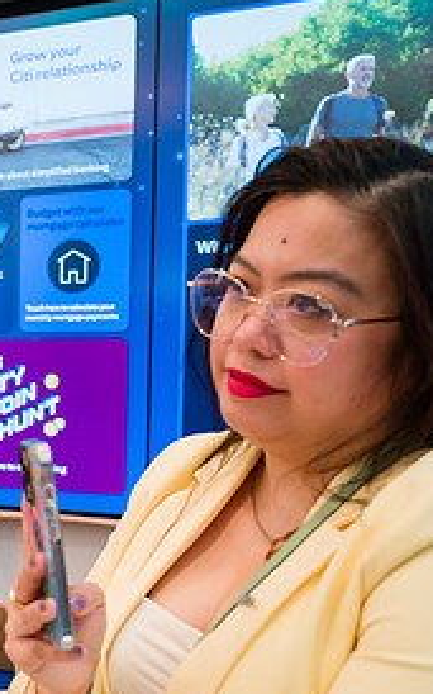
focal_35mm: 58
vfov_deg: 34.9
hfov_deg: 20.0
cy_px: 451
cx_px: -172
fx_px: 1096
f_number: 3.2
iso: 400
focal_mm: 26.5
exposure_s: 1/200
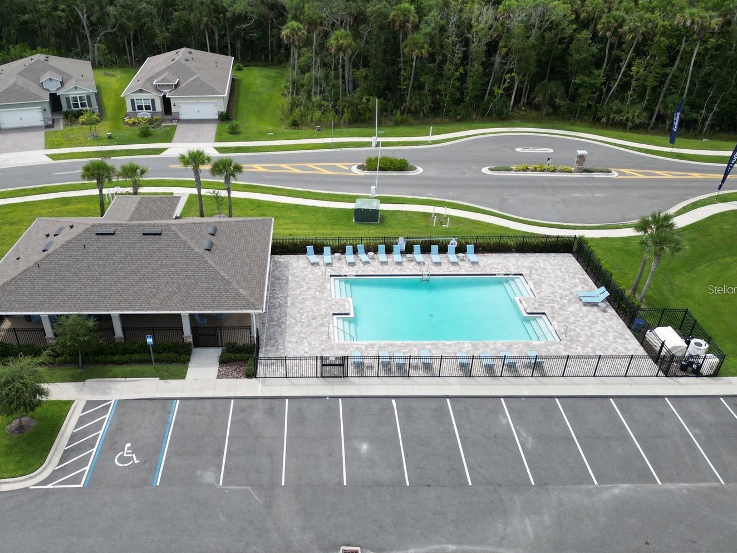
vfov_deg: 48.2
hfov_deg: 61.4
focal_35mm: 29
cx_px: 315
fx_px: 617
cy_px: 289
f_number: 1.7
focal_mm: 6.72
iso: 130
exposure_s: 1/2000
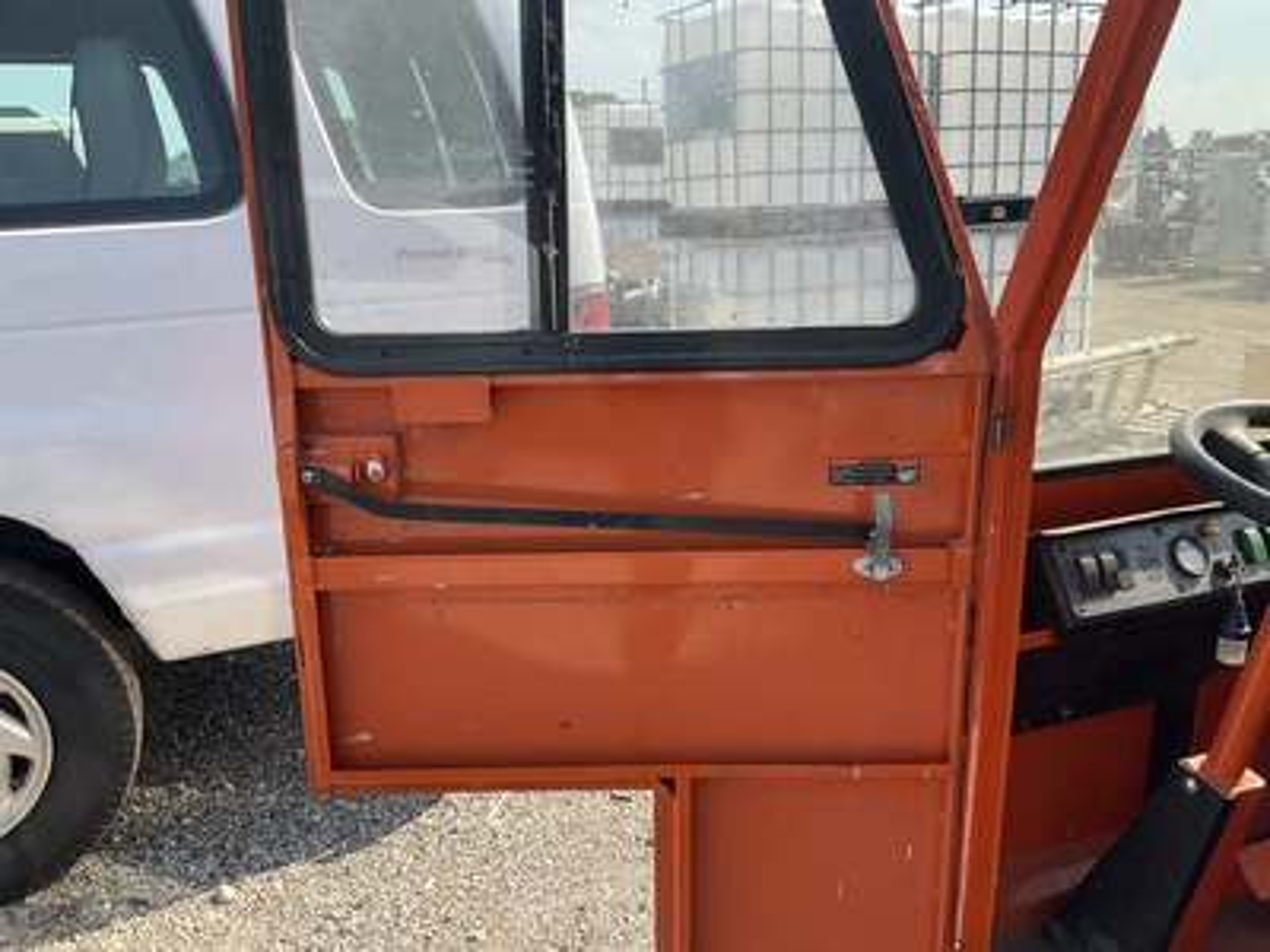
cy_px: 476
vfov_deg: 48.2
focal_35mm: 29
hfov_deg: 61.7
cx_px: 635
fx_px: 1064
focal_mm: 3
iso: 25
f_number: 1.8
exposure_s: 1/781
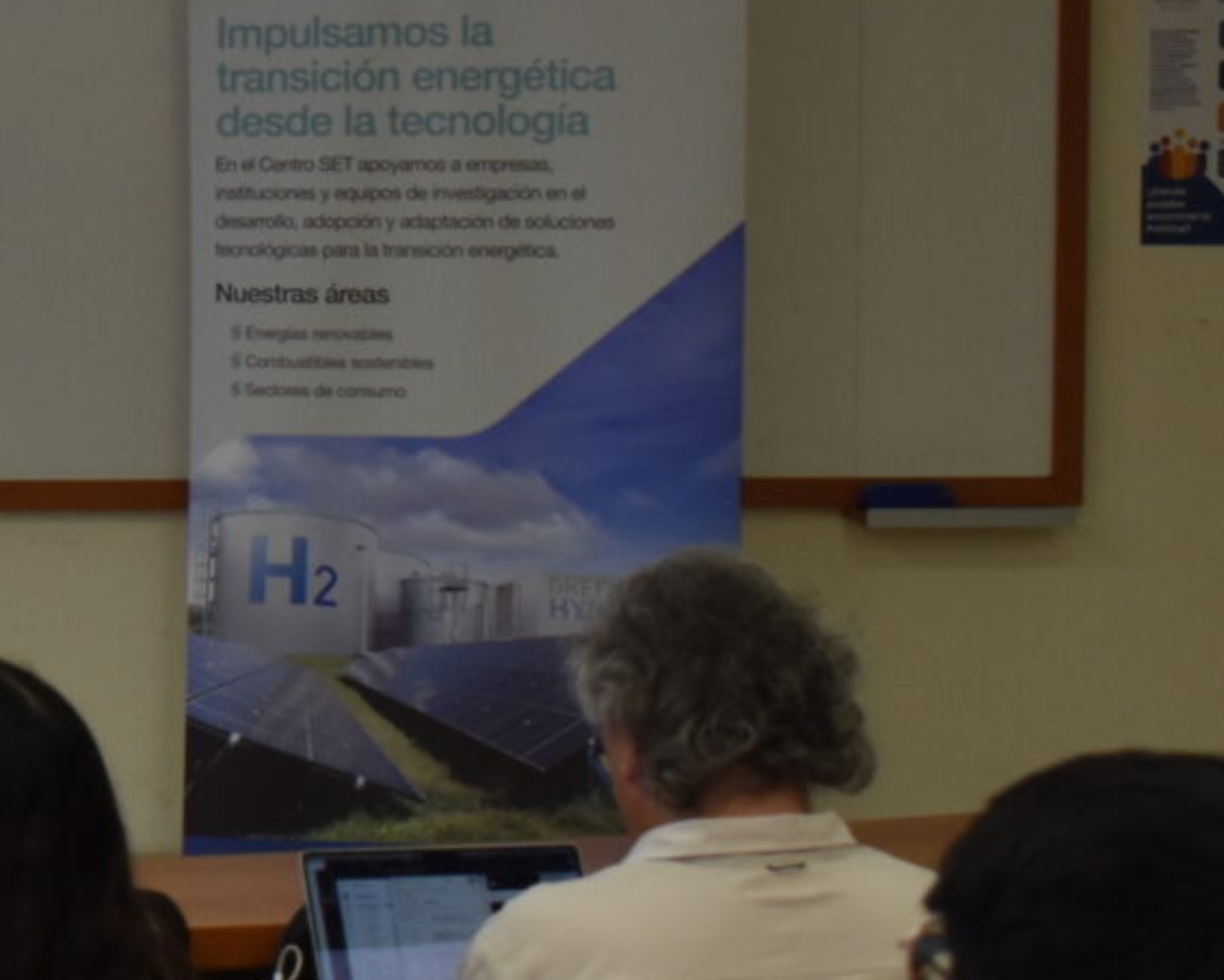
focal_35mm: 140
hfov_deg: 12.5
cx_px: -1045
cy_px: 365
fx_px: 5072
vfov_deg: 11.0
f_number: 5.6
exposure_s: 1/125
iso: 400
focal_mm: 22
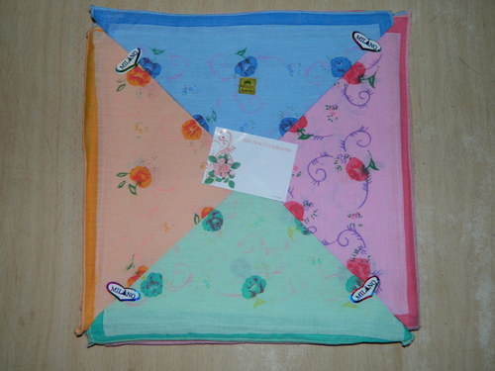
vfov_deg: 40.7
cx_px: 248
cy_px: 186
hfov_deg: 52.6
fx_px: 500
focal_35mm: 35
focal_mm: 6.2
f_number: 9.4
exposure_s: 1/40
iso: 200
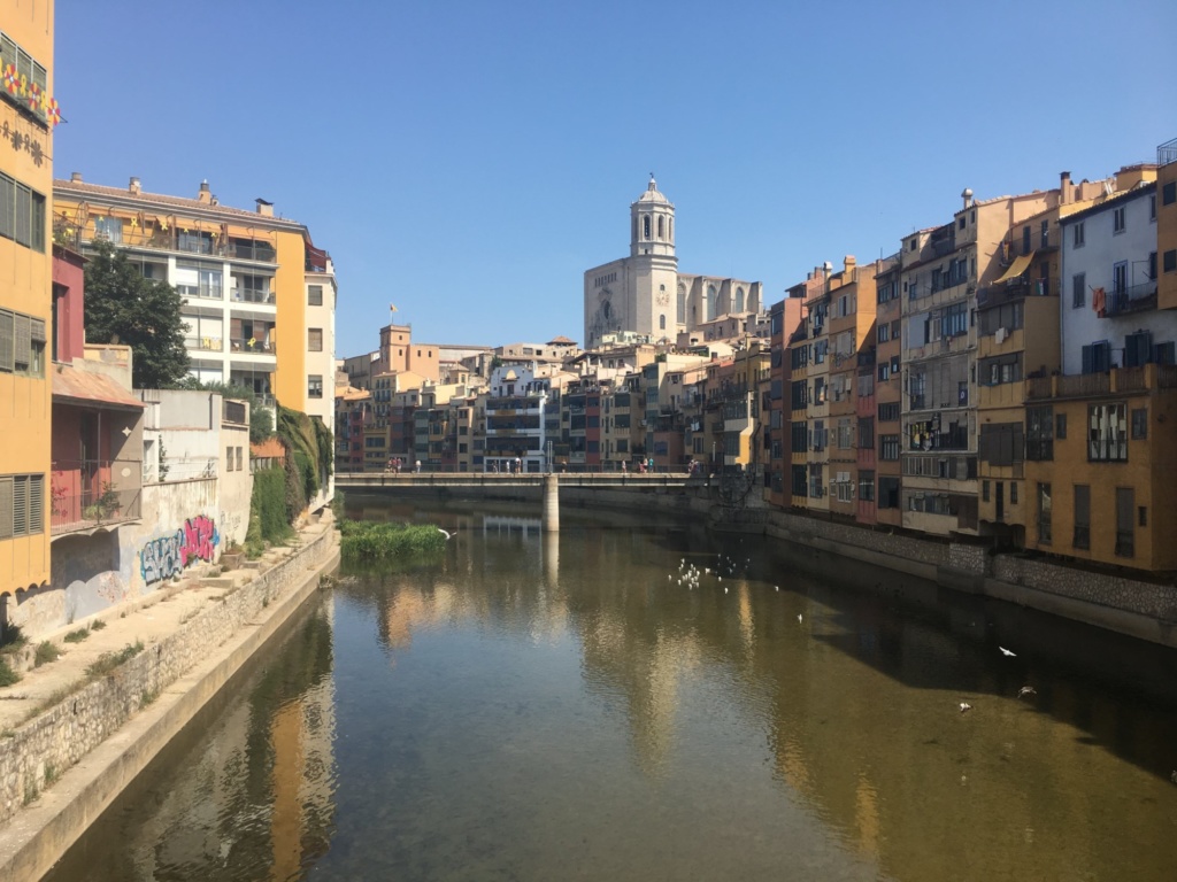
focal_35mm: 29
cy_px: 441
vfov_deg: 48.2
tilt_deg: -0.1
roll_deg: +0.4
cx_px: 588
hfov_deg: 61.7
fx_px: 986
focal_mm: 4.15
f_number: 2.2
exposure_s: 1/1166
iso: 25
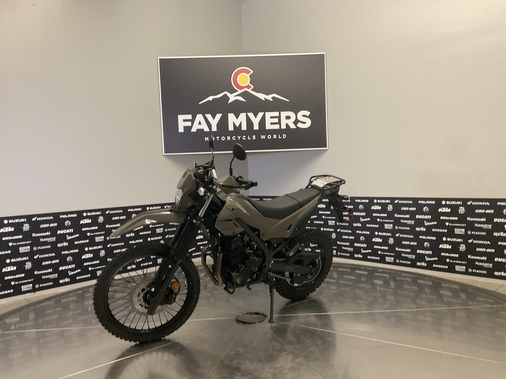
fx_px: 424
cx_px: 253
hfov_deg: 61.7
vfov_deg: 48.2
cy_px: 190
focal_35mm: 29
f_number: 1.8
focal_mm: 3
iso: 160
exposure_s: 1/60
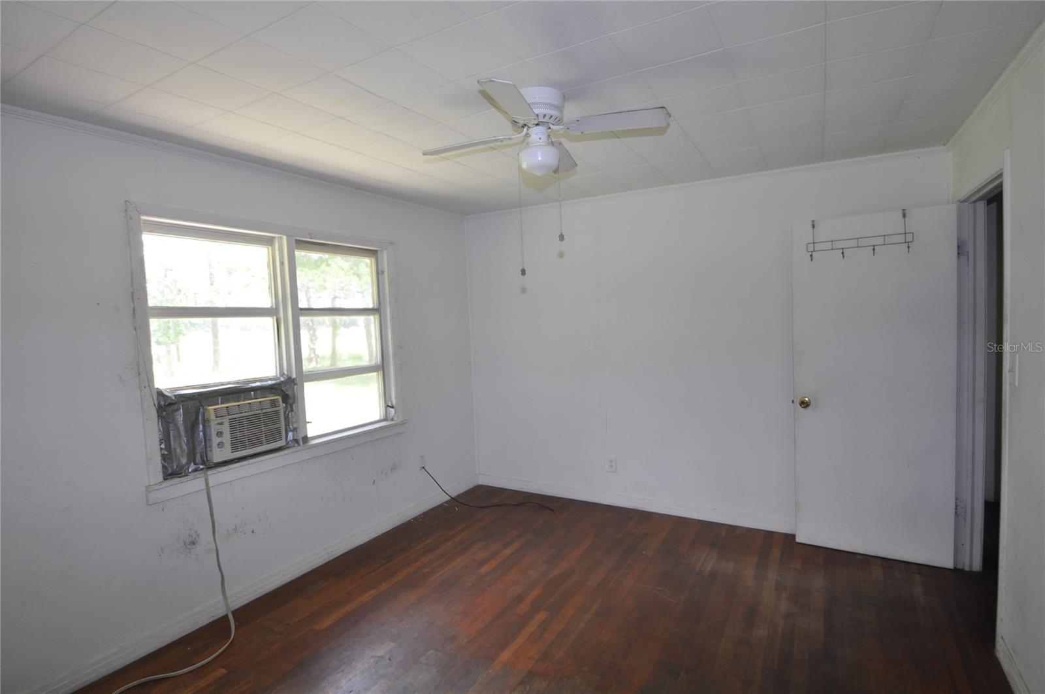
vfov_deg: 69.5
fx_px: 500
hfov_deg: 92.5
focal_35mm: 17
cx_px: 522
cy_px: 347
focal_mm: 11.5
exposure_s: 1/8
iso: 200
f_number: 11
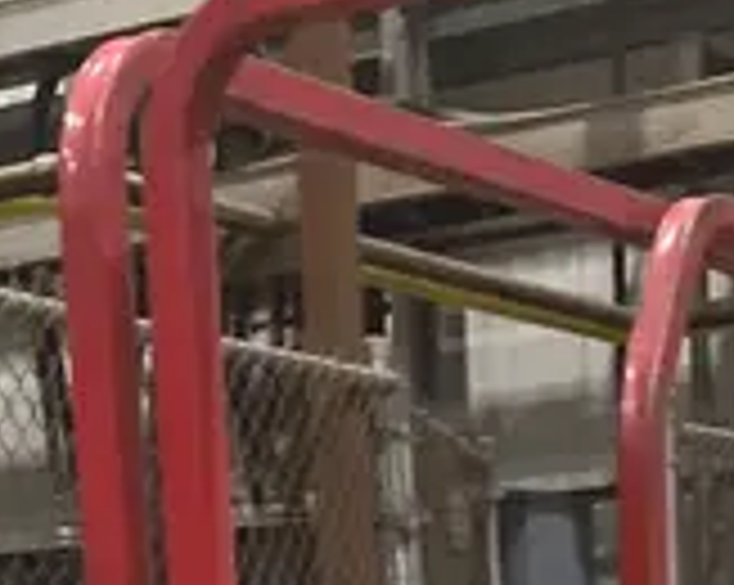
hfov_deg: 15.7
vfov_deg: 10.9
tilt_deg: -14.4
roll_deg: +2.8
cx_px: 333
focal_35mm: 123
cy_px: 1330
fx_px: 2669
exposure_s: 1/30
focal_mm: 3.99
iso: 500
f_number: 1.8
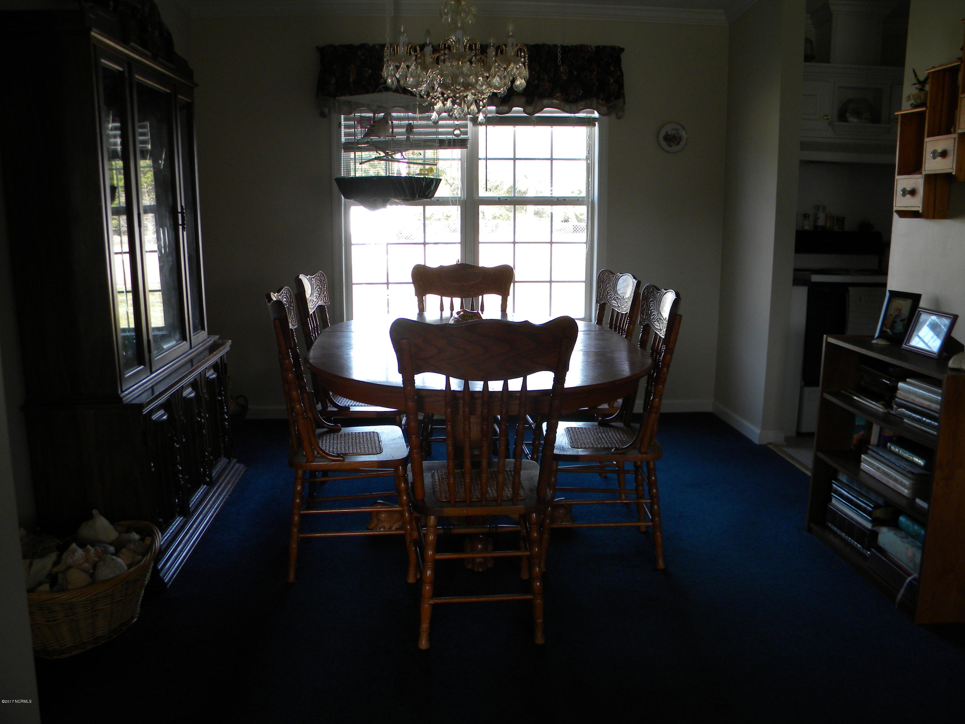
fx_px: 781
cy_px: 362
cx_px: 482
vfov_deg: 49.7
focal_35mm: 28
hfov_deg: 63.4
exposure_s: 1/56.6
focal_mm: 5
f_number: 3.5
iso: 104
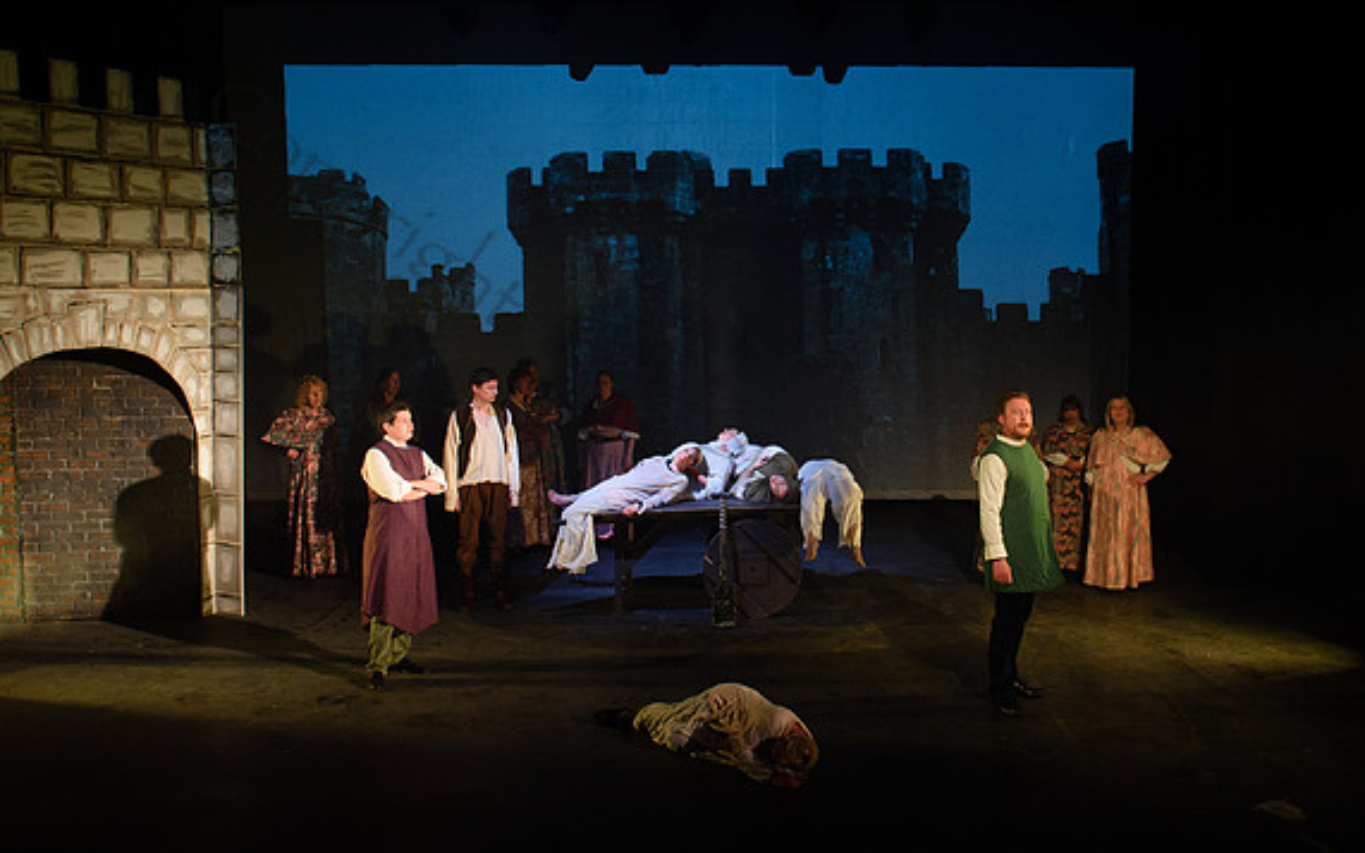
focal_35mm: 39
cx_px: 818
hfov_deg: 50.1
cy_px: 359
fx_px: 1451
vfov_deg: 32.7
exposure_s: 1/60
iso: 1000
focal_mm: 24
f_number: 3.5
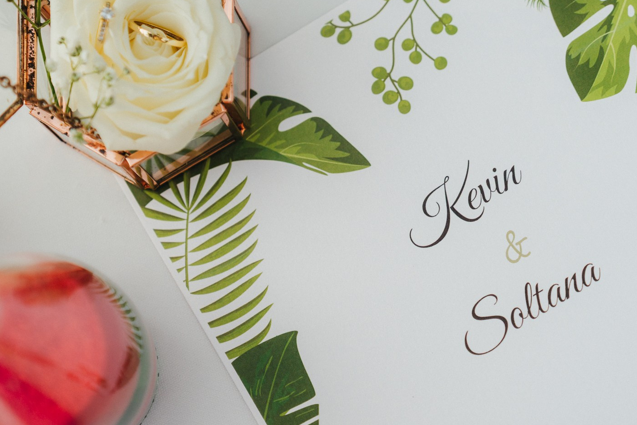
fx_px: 1893
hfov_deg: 19.1
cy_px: 254
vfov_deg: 12.8
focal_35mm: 107
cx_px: 335
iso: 160
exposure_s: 1/6400
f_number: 2.8
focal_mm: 73
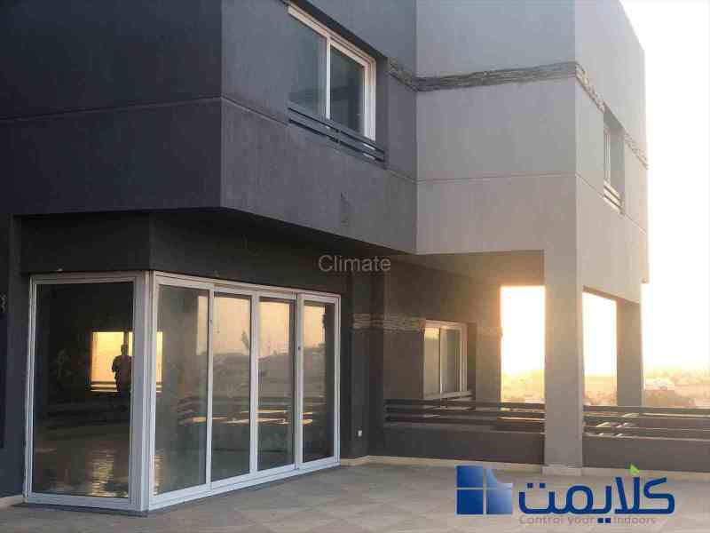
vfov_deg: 28.0
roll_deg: -0.6
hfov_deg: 36.8
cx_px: 355
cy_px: 266
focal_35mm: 52
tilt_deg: +4.5
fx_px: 1067
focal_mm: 6
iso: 25
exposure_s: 1/120
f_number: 2.4
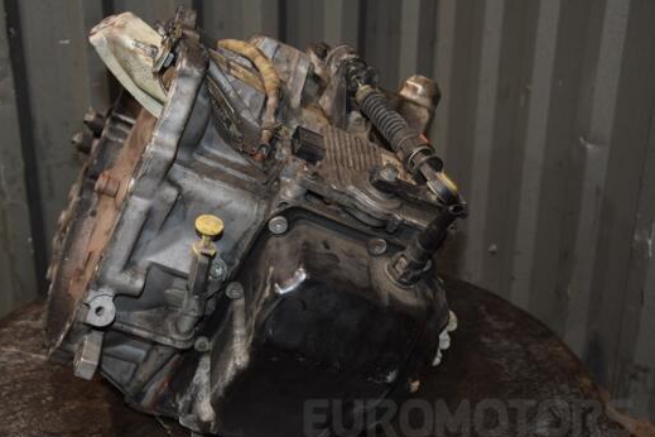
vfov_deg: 26.0
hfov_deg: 38.1
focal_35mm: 52
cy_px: 250
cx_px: 280
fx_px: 946
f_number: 5
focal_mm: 30
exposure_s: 1/60
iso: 800
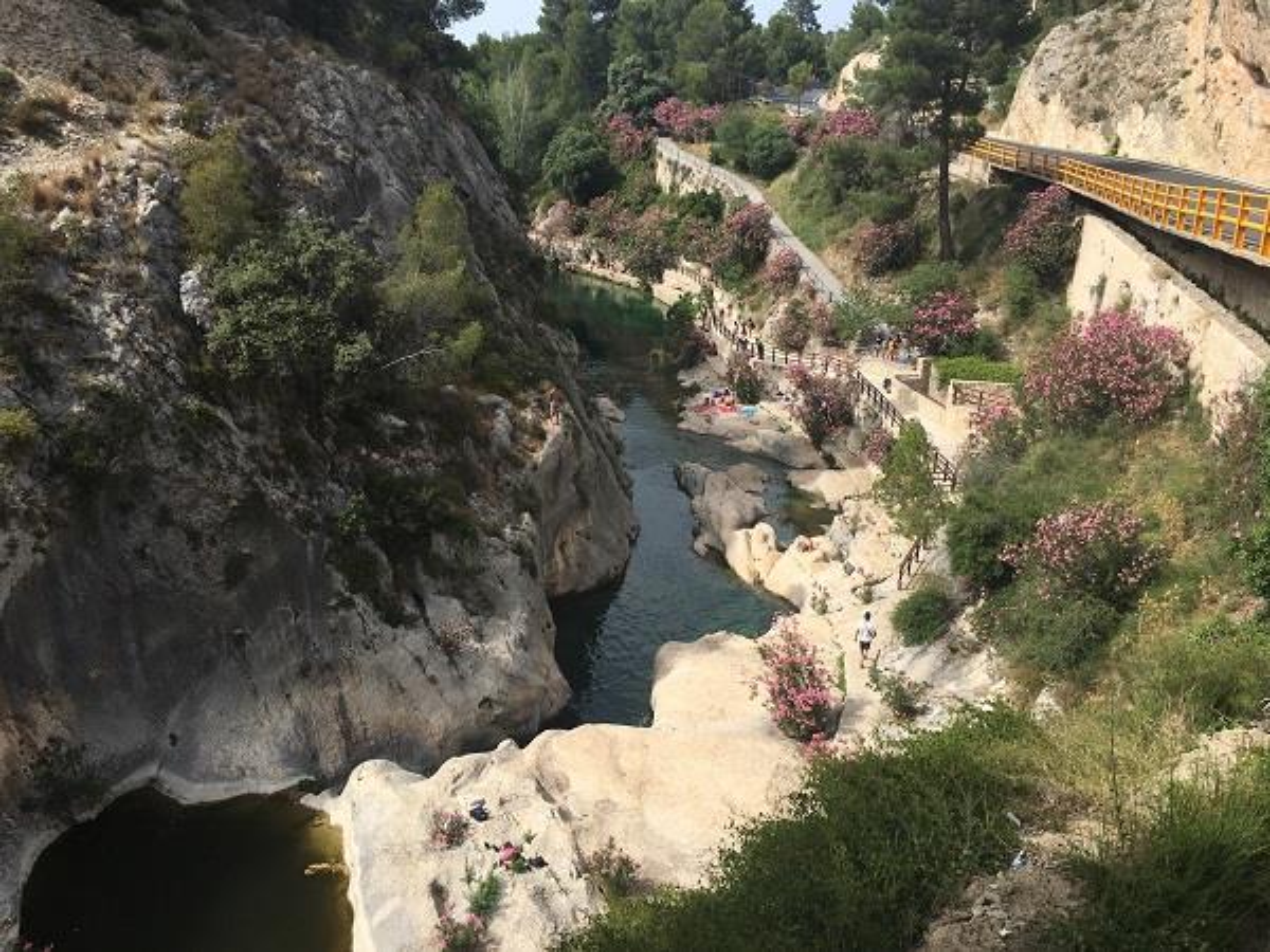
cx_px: 635
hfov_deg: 61.7
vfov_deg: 48.2
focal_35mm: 29
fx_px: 1064
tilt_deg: -19.6
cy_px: 476
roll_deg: -1.9
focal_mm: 4.15
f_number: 2.2
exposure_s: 1/1261
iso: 25
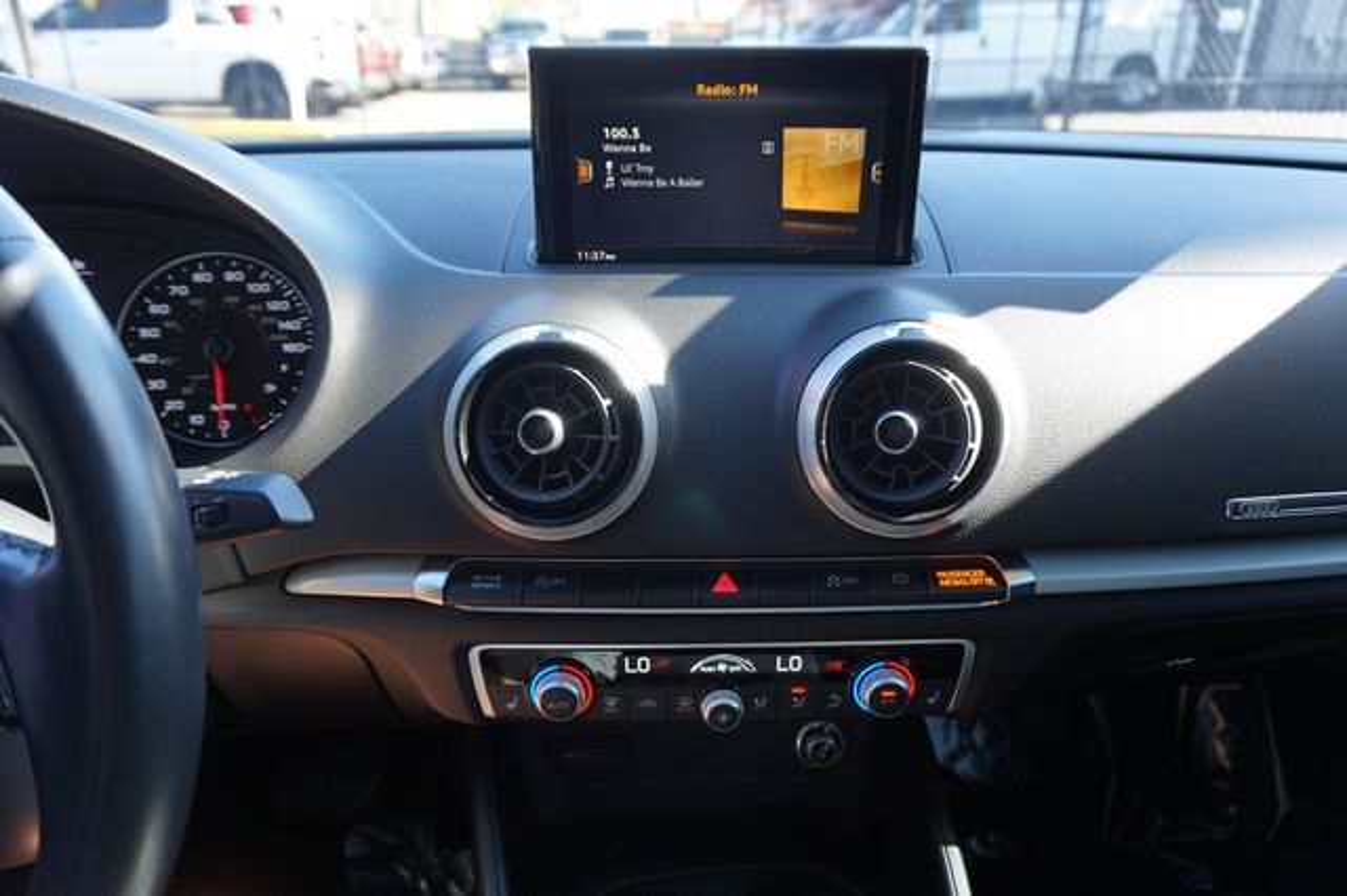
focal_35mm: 24
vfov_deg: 53.1
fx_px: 897
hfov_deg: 73.8
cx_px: 674
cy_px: 448
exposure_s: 1/60
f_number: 4
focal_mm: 16
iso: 160
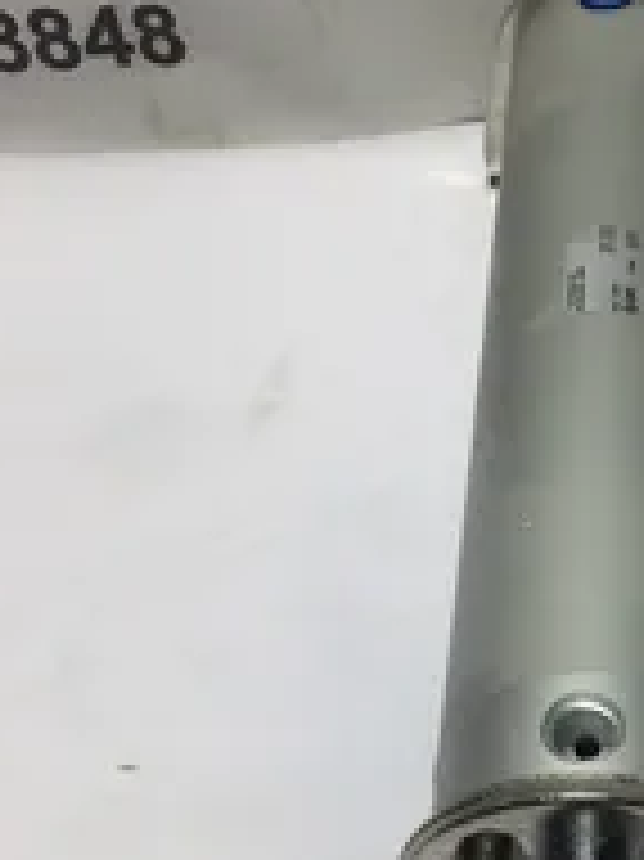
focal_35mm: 65
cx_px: 599
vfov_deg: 29.2
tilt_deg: -46.9
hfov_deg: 22.0
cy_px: 675
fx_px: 1614
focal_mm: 3.3
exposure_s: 1/163
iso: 25
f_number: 2.4
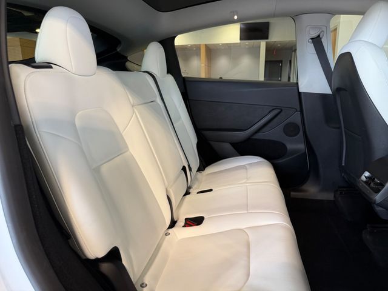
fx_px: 269
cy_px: 146
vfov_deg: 56.8
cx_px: 194
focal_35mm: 24
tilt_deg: -13.6
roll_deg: +1.1
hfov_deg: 71.6
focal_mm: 6.76
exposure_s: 1/100
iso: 200
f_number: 1.78
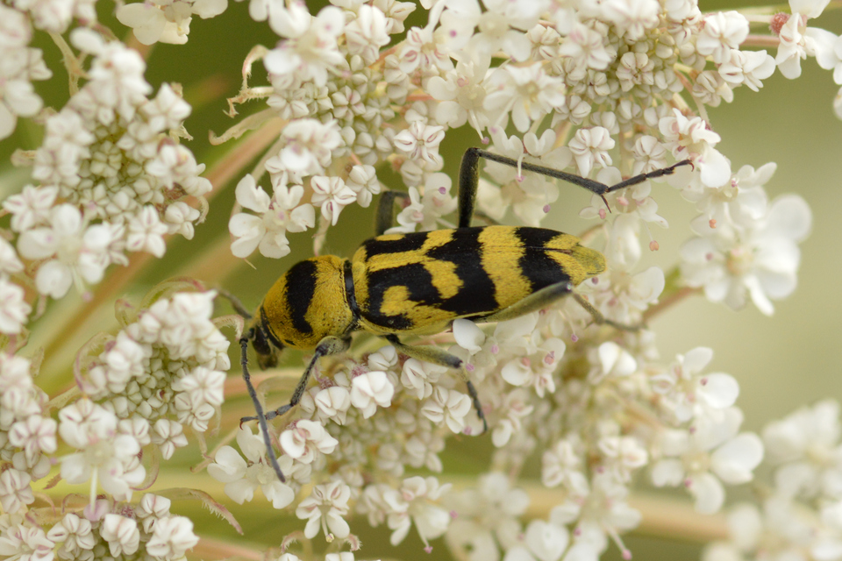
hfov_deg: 13.7
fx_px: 3508
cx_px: 421
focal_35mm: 150
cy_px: 280
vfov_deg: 9.1
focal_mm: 100
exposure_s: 1/640
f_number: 11
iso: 800
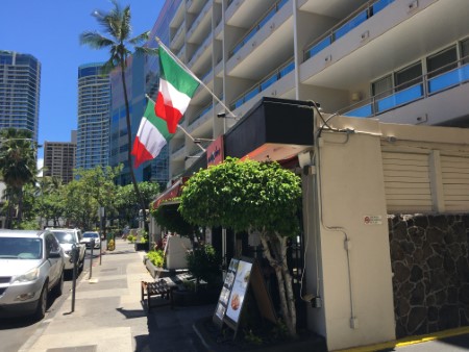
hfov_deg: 61.6
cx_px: 234
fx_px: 393
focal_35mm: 29
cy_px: 176
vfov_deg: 48.3
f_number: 2.2
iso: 25
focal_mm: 4.15
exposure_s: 1/986
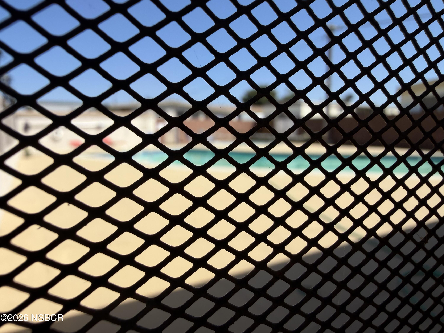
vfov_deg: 56.8
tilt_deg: -6.6
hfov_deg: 71.6
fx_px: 308
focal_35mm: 24
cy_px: 166
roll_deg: +1.0
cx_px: 222
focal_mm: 2.22
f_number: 2.2
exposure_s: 1/924
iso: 20
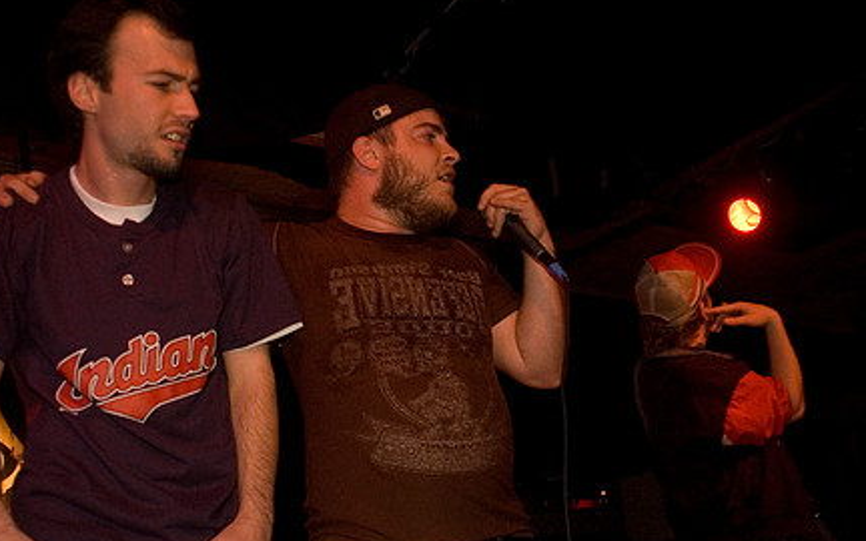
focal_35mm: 41
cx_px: 487
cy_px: 357
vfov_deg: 31.0
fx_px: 968
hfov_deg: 48.1
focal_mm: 20
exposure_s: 1/60
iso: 800
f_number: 3.2
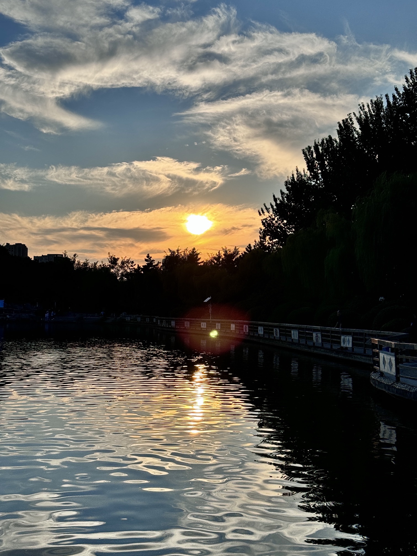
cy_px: 278
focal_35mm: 48
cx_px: 208
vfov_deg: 39.7
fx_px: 771
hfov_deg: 30.3
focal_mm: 6.76
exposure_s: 1/6410
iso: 64
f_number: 1.78
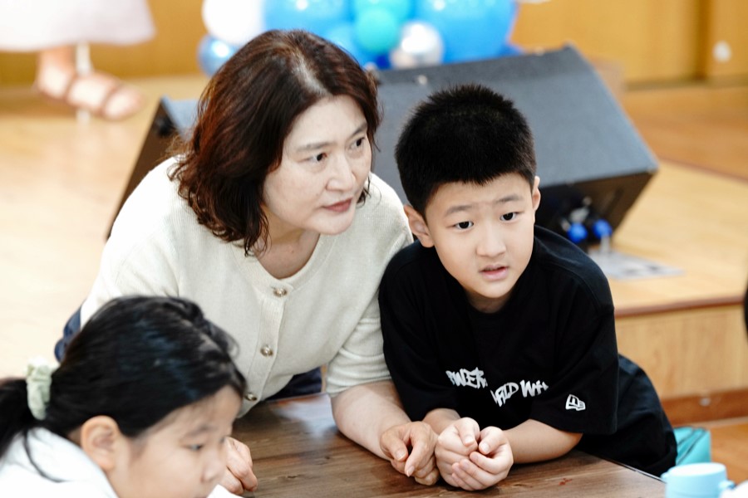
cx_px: 374
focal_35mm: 148
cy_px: 249
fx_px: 3075
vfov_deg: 9.3
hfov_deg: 13.9
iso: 2000
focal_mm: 148
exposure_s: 1/60
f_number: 4.5
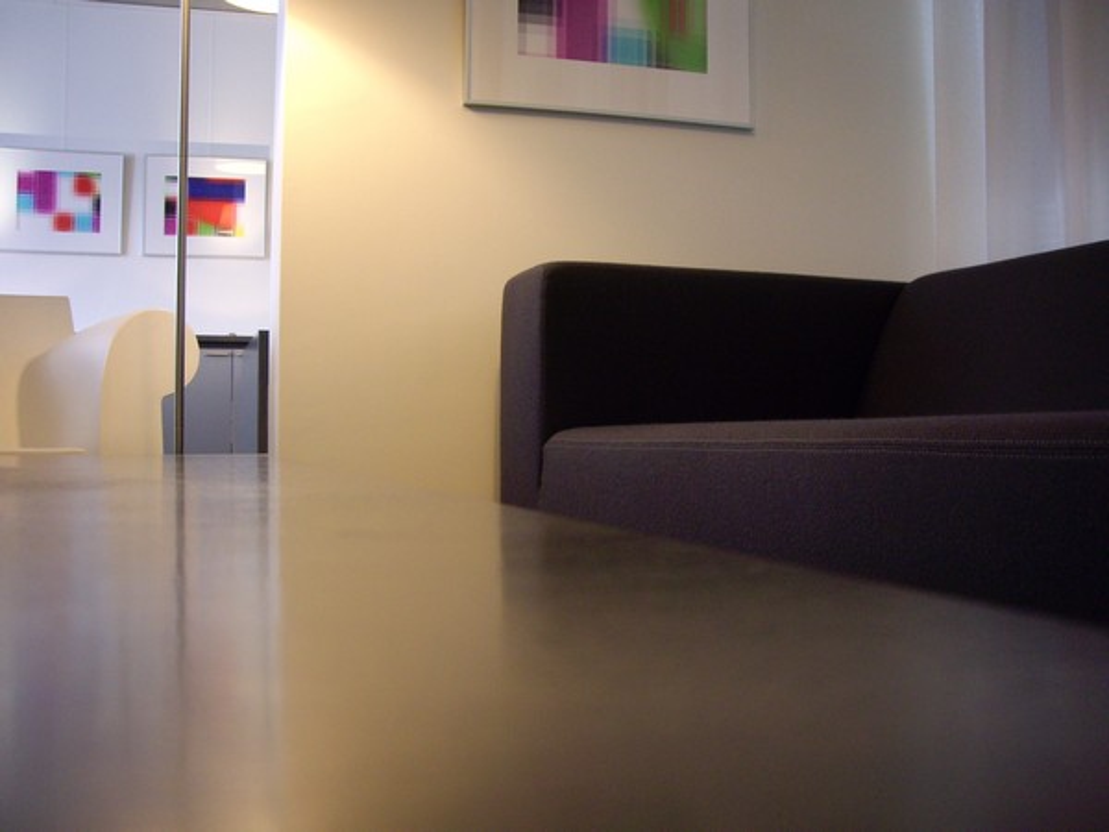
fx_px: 1217
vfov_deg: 37.7
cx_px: 554
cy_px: 416
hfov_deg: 49.0
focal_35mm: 38
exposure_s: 1/15
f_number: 2.7
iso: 200
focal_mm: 6.2
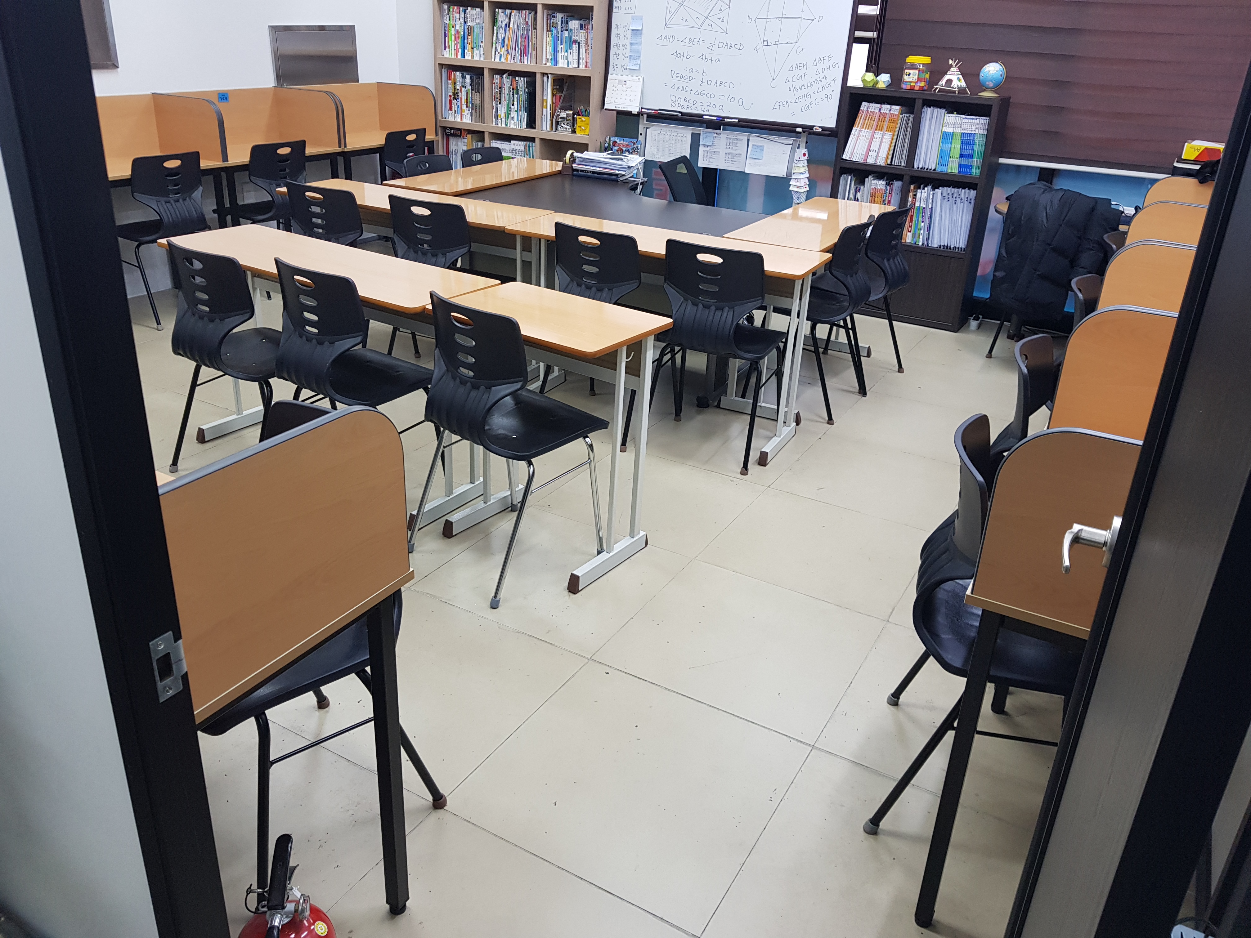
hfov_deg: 67.3
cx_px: 626
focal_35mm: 26
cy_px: 469
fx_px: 940
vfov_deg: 53.1
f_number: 1.7
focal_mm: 4.2
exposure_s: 1/60
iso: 100
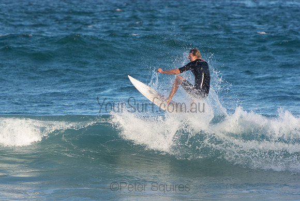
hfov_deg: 4.3
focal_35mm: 480
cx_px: 150
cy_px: 100
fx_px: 4001
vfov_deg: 2.9
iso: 280
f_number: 5.6
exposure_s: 1/640
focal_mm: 320
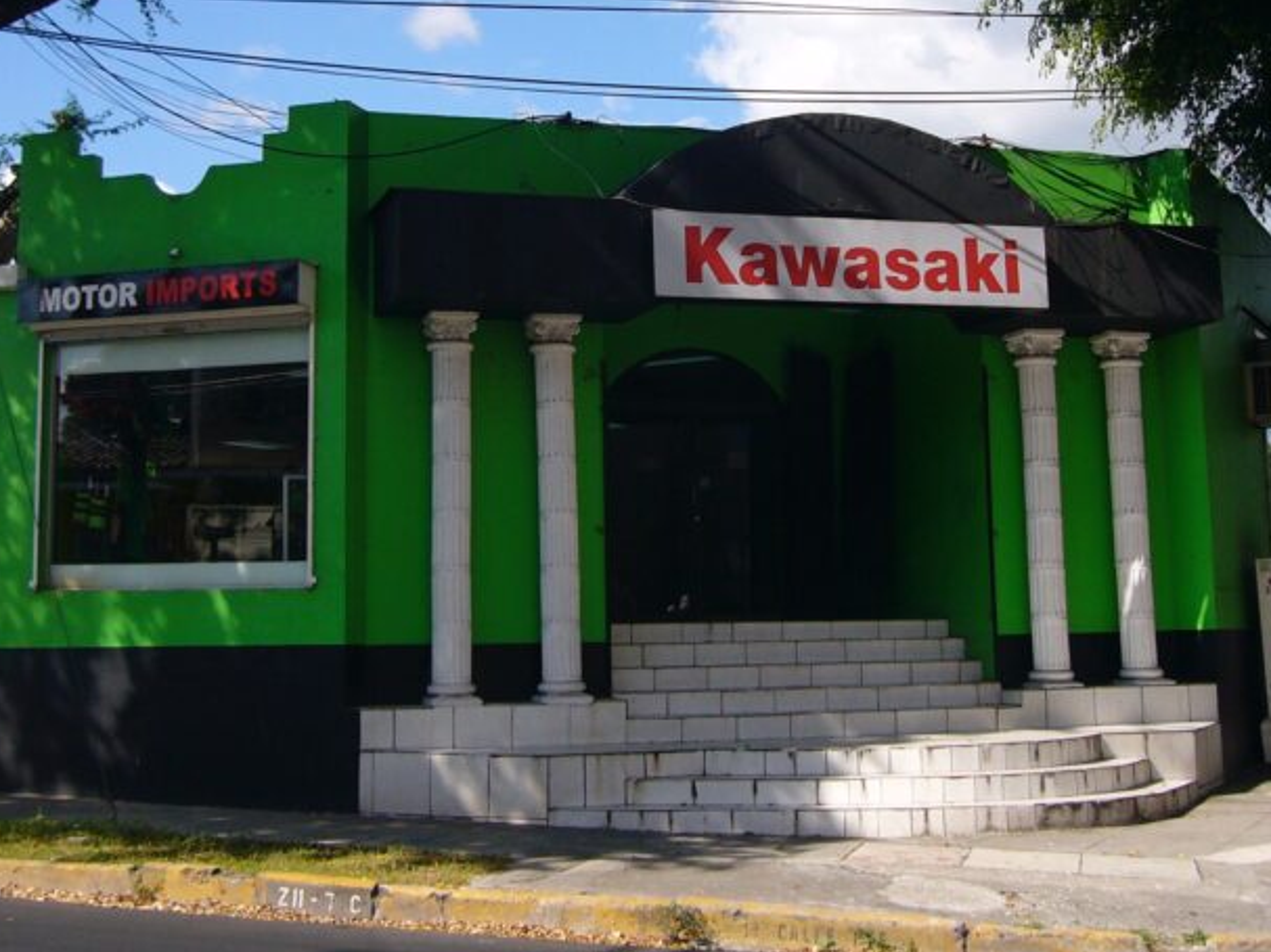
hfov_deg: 35.5
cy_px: 318
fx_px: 1982
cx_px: 570
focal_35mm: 54
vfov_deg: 26.9
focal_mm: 5.2
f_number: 6.3
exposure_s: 1/250
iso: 80
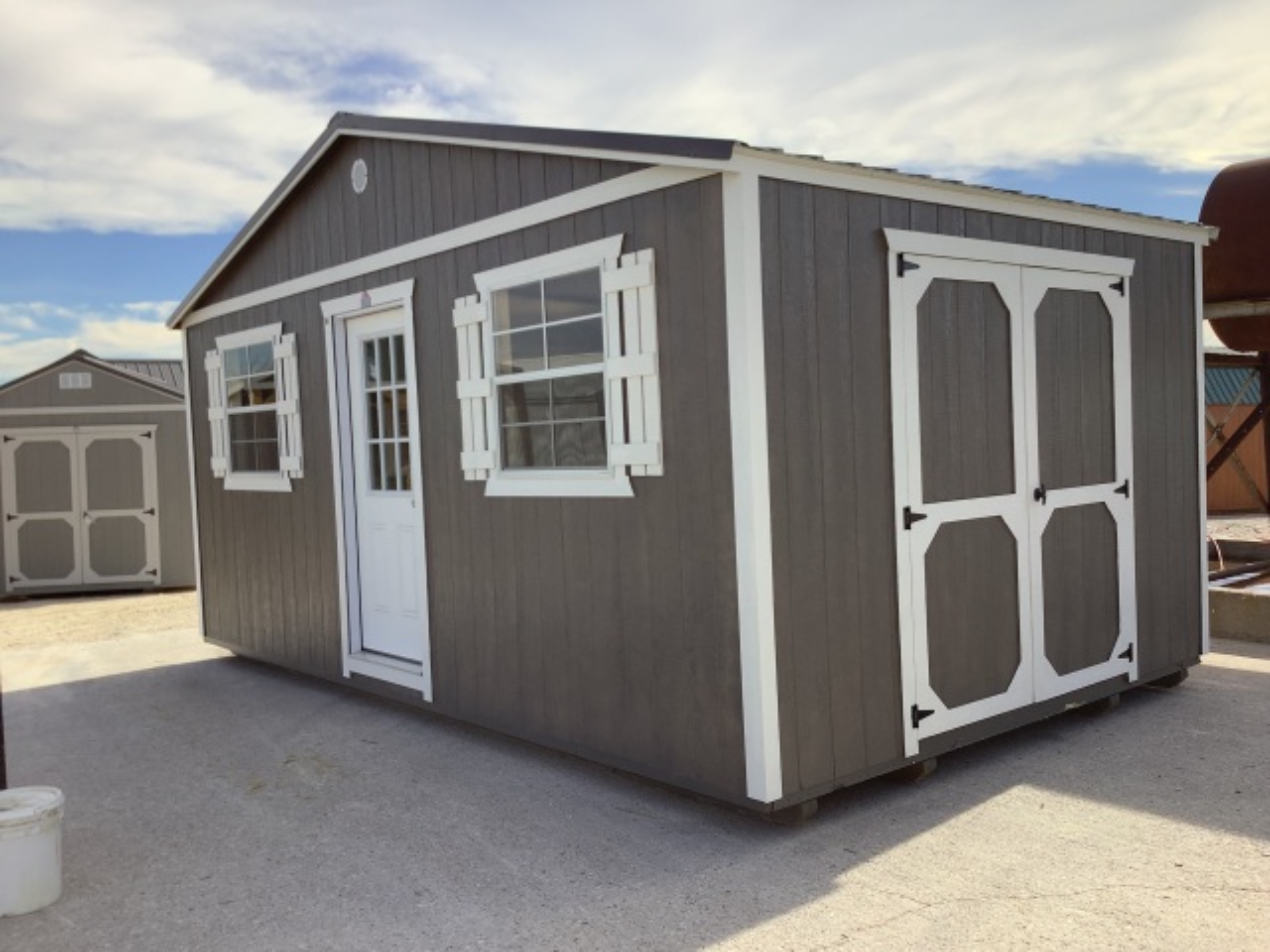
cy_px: 476
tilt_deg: -4.7
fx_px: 1137
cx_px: 635
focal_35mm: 31
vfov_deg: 45.4
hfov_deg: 58.4
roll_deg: +2.3
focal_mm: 3.3
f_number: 2.4
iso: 25
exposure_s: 1/1006
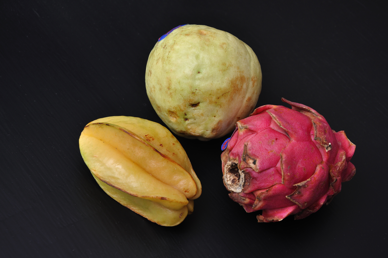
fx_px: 1001
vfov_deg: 14.7
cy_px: 129
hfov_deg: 21.9
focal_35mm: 93
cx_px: 194
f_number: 8
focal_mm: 62
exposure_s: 1/125
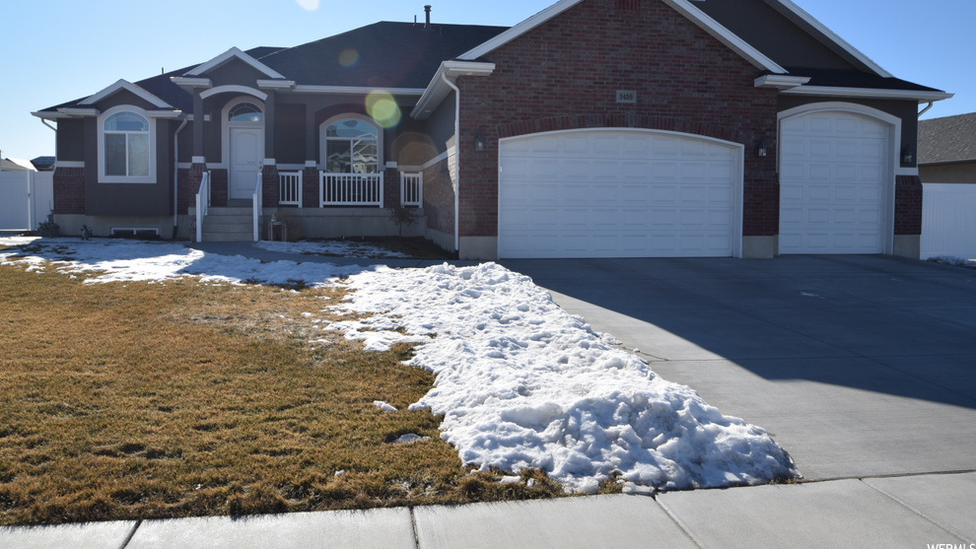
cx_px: 473
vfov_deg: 44.2
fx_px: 673
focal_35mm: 26
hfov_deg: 71.9
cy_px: 219
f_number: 10
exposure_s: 1/400
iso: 200
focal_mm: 16
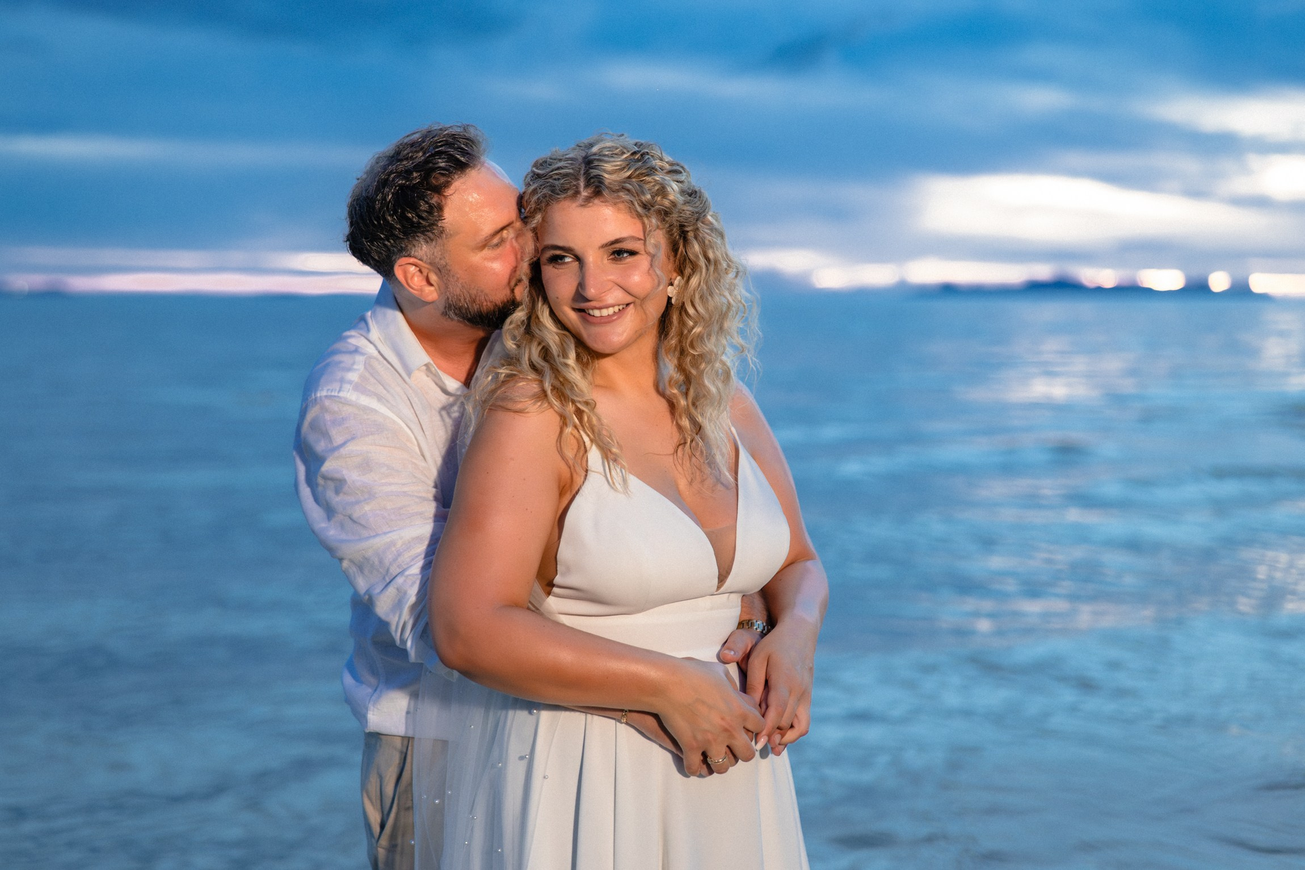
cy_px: 435
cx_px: 652
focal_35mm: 54
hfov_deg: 36.8
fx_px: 1962
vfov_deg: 25.0
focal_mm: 50
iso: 6400
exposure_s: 1/400
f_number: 2
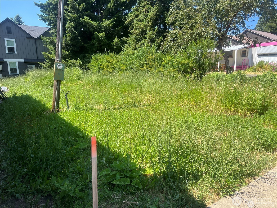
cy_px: 104
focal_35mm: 26
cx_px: 138
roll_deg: +1.0
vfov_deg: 53.1
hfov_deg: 67.3
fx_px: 208
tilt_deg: -9.2
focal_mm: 5.7
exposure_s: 1/1511
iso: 50
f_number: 1.5
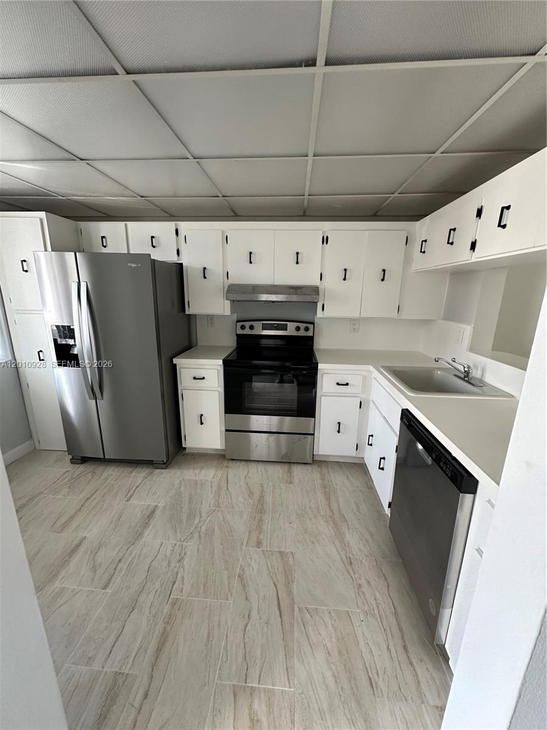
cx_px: 274
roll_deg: -1.2
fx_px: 295
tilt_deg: -15.4
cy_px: 365
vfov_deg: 102.1
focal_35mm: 14
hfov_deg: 85.7
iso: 200
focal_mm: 2.22
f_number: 2.2
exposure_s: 1/60
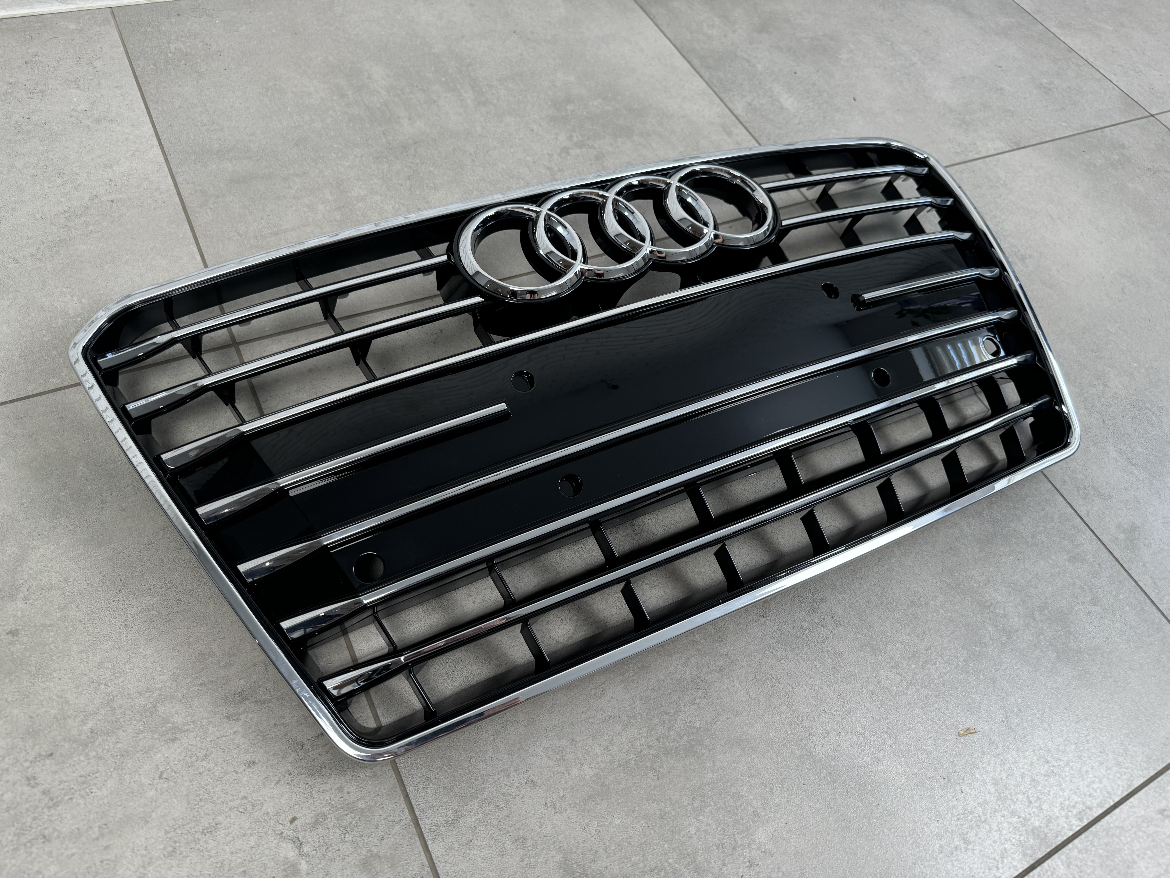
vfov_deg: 56.8
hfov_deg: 71.6
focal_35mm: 24
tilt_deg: -55.2
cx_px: 585
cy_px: 439
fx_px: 811
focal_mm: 6.76
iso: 125
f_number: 1.78
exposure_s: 1/100
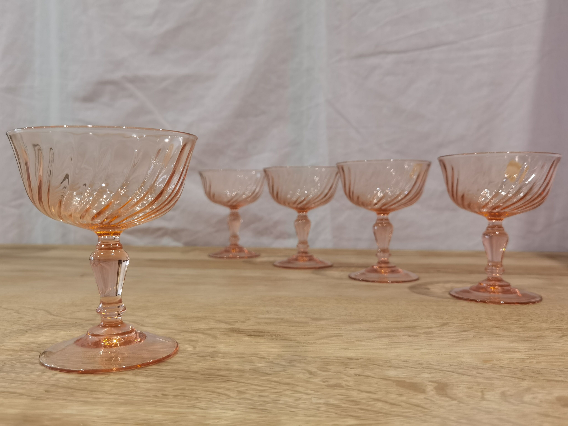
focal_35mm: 31
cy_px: 213
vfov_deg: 45.4
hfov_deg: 58.4
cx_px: 284
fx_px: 509
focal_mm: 6.71
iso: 160
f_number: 1.9
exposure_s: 1/100
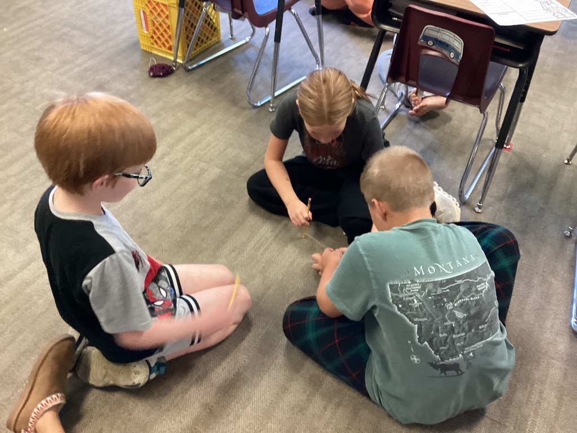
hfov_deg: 58.4
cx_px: 288
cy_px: 216
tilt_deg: -45.5
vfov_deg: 45.4
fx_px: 517
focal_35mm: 31
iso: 500
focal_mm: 3.3
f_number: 2.4
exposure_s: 1/25
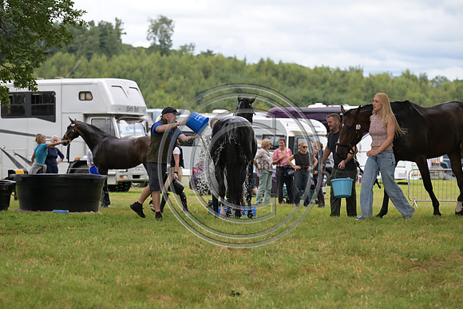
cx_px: 232
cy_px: 154
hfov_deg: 10.3
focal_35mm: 200
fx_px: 2573
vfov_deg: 6.9
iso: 900
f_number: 5.6
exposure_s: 1/1250
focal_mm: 200
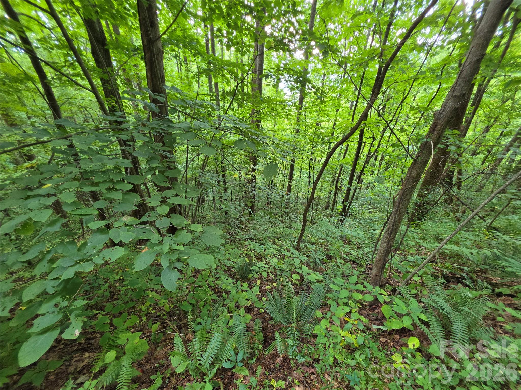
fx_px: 196
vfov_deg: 89.9
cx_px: 260
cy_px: 195
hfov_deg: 106.2
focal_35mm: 13
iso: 250
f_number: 1.9
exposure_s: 1/60
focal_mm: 2.2
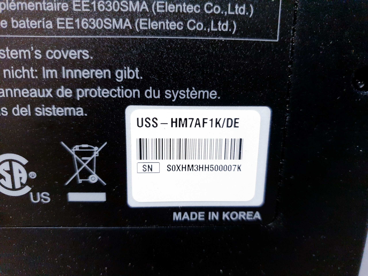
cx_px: 184
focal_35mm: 26
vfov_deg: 53.1
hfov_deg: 67.3
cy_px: 138
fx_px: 276
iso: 250
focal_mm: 4.3
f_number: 1.5
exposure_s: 1/50
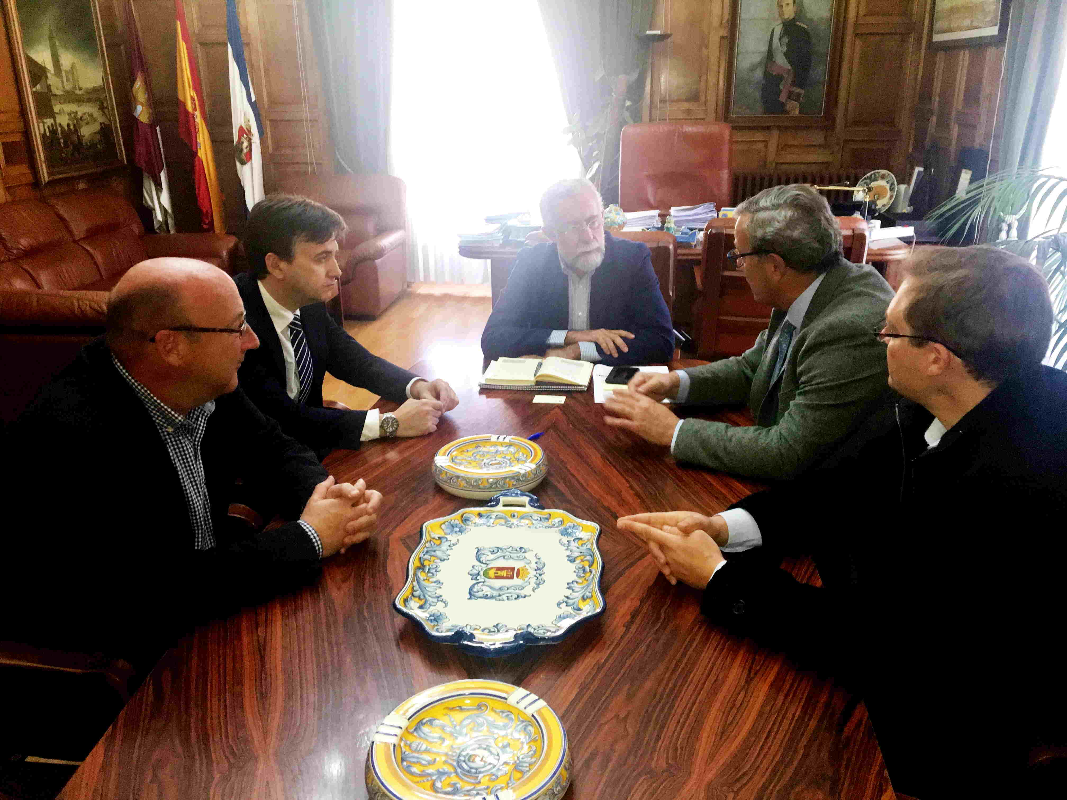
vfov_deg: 48.2
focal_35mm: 29
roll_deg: -0.2
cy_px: 400
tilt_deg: -19.2
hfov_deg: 61.7
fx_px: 894
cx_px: 534
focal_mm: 4.15
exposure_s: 1/33
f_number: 2.2
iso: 250
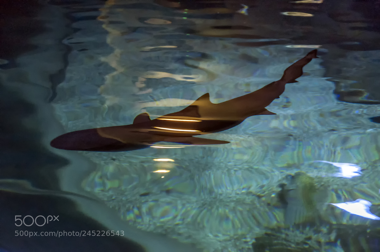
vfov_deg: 13.0
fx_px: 1107
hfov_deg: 19.5
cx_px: 190
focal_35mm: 105
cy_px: 126
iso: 3200
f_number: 5.3
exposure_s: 1/80
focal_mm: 70
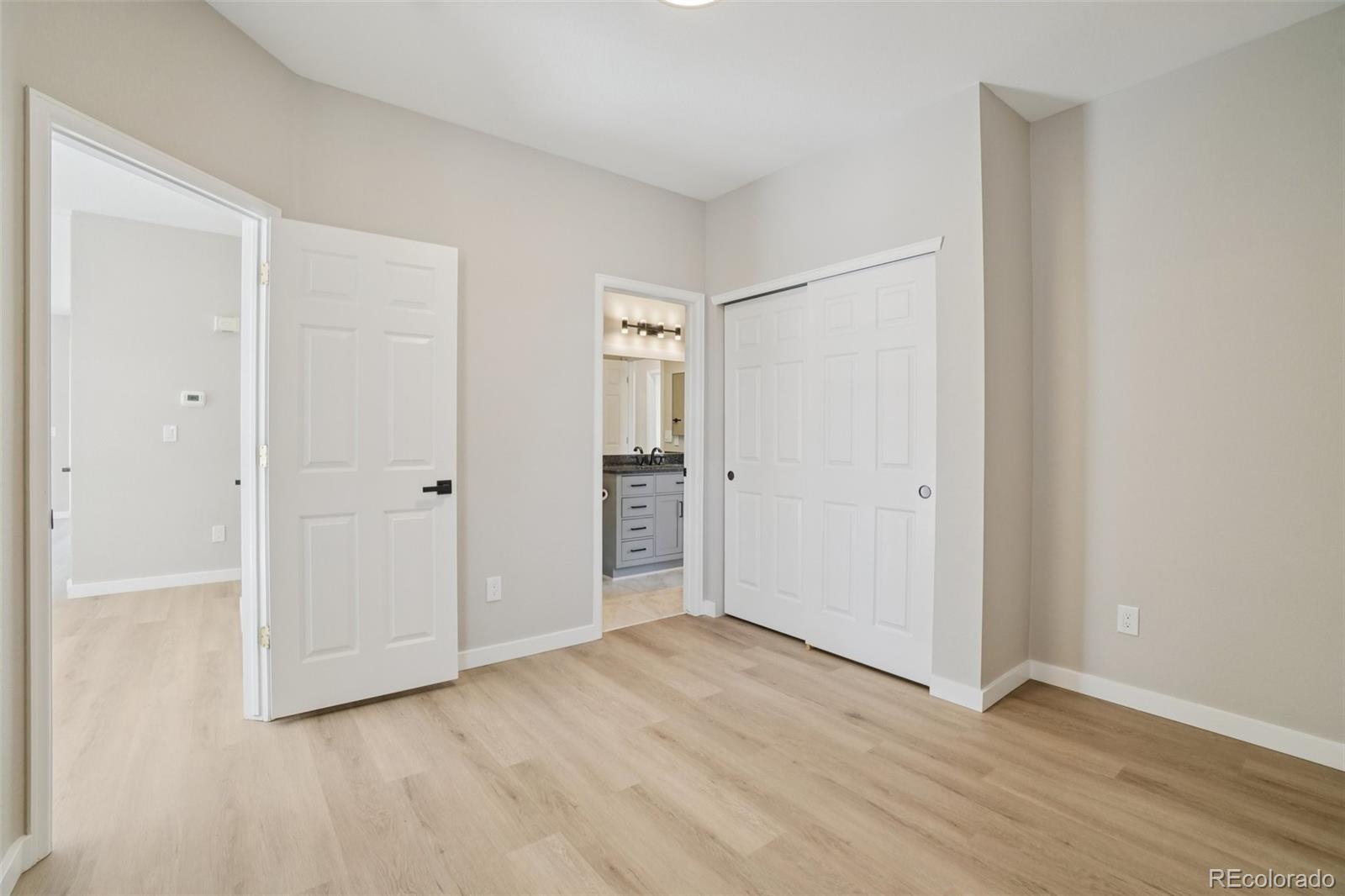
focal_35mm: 15
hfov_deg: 100.4
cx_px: 672
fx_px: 560
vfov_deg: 77.3
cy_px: 448
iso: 400
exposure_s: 1/15
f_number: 8
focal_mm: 10
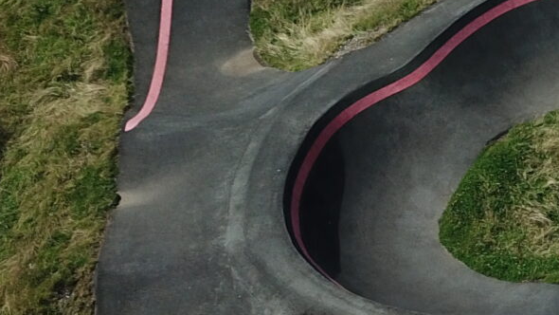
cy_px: 140
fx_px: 1823
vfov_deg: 9.9
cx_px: 857
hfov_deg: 15.9
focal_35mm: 123
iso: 100
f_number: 2.2
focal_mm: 4.73
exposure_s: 1/1792
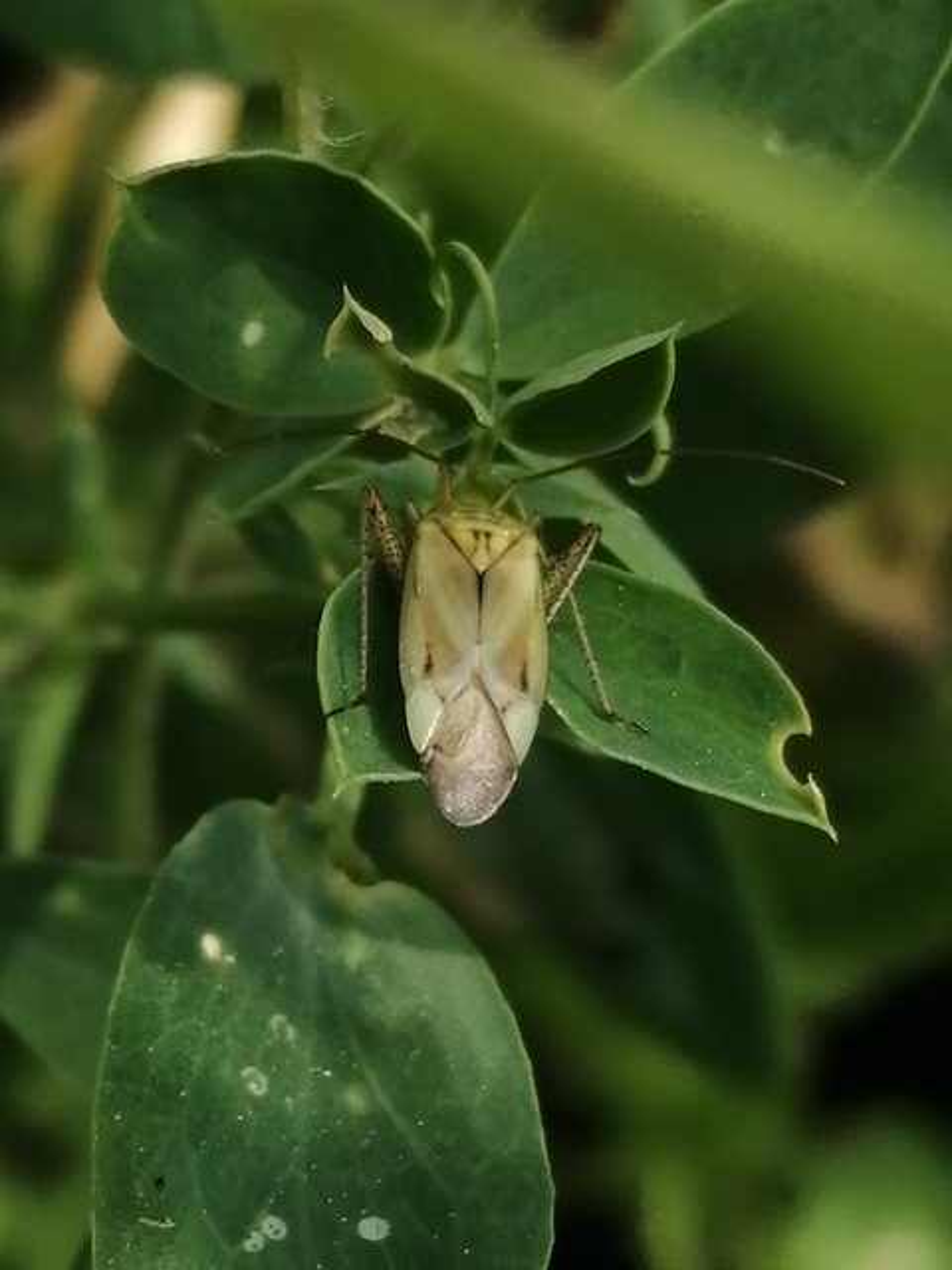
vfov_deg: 18.9
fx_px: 3814
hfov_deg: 14.2
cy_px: 635
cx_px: 476
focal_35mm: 104
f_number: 1.8
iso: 50
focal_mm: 3.46
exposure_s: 1/601
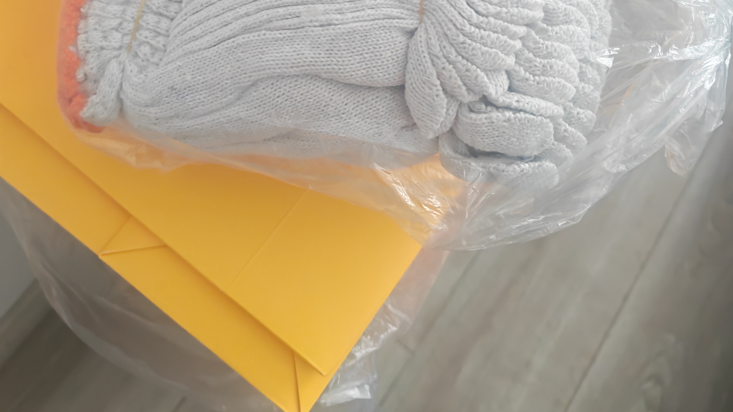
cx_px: 367
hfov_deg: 56.6
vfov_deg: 31.4
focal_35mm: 35
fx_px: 680
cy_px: 8
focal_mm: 6.67
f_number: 1.95
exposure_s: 1/62
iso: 2000
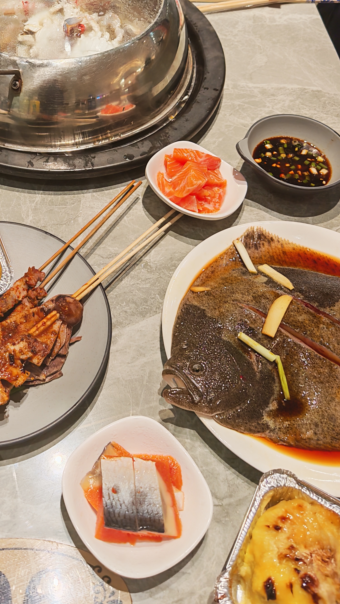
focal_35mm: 40
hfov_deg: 28.8
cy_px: 167
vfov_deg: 48.9
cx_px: 53
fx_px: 641
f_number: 1.9
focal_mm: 6.67
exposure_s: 1/100
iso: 200
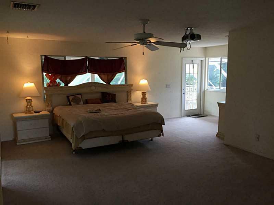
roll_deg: +0.1
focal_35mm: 29
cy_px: 102
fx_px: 230
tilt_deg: -6.9
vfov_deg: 48.2
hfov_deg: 61.7
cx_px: 137
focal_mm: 4.15
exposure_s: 1/30
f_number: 2.2
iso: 50
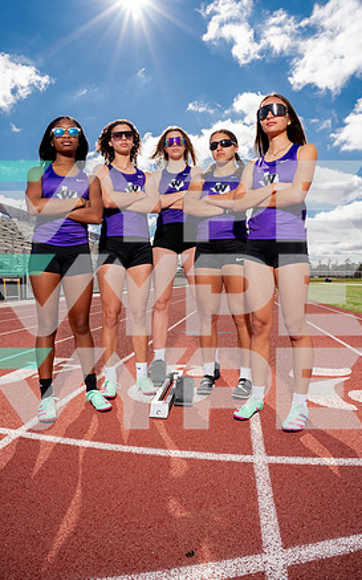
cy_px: 296
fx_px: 332
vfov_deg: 82.3
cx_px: 171
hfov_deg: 57.2
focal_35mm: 21
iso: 100
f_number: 9
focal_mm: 20
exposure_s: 1/250
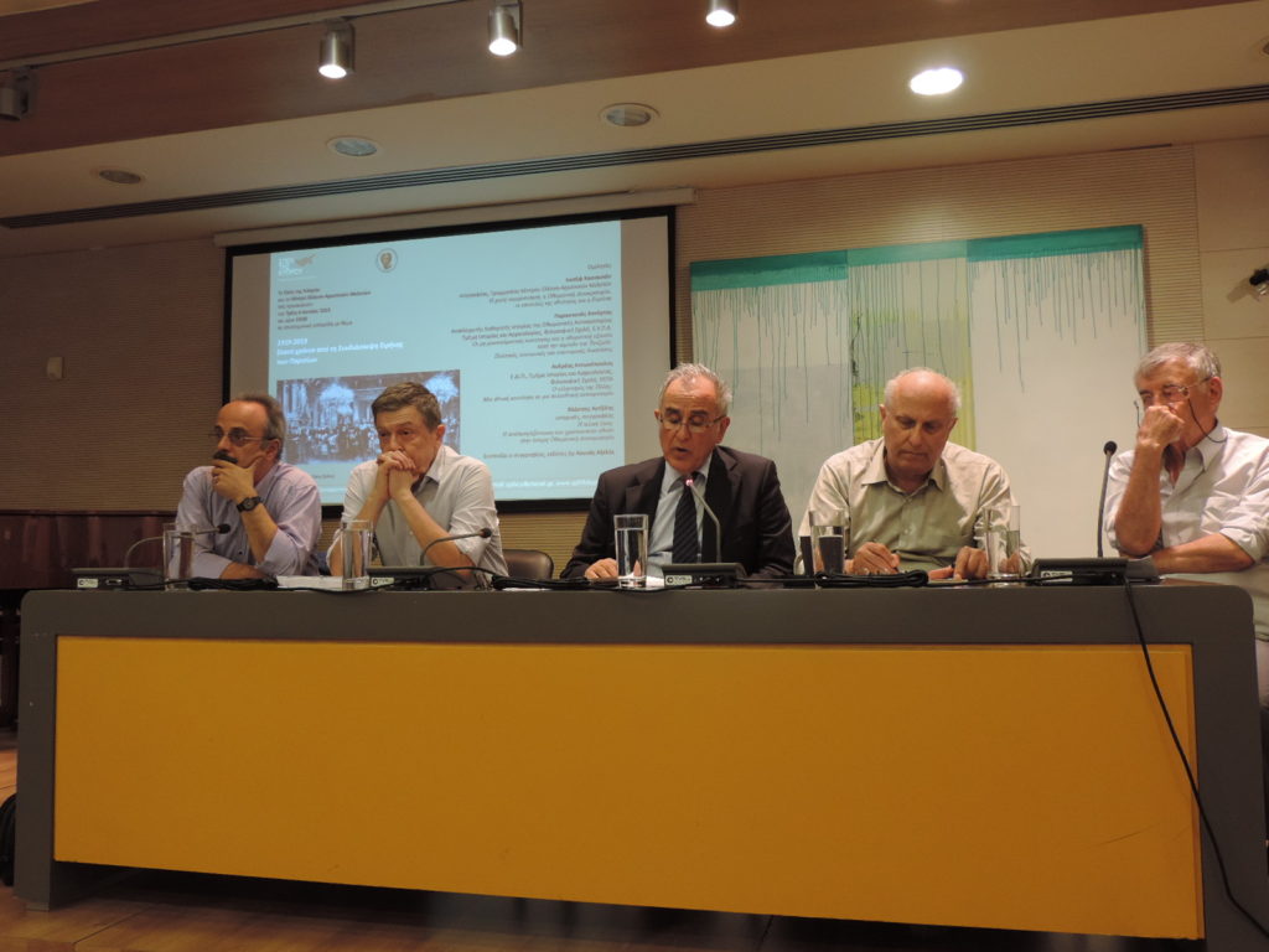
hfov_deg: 60.0
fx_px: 1100
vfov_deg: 46.8
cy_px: 476
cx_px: 634
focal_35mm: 30
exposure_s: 1/30
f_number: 3.1
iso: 280
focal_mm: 5.3
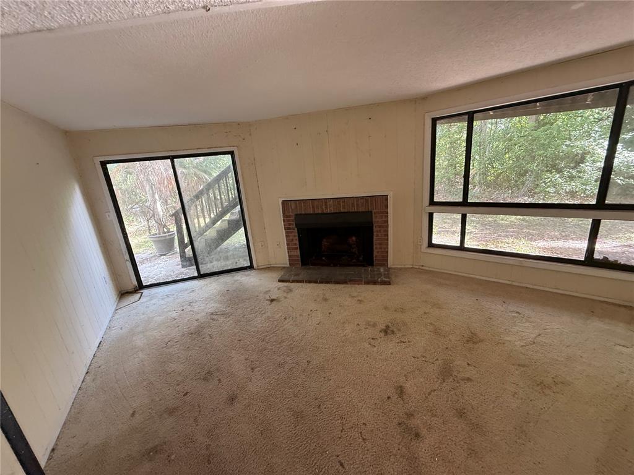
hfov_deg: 102.1
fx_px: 256
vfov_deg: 85.7
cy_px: 238
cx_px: 317
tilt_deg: -12.9
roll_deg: +3.8
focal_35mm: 14
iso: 320
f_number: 2.2
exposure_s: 1/99
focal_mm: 2.22
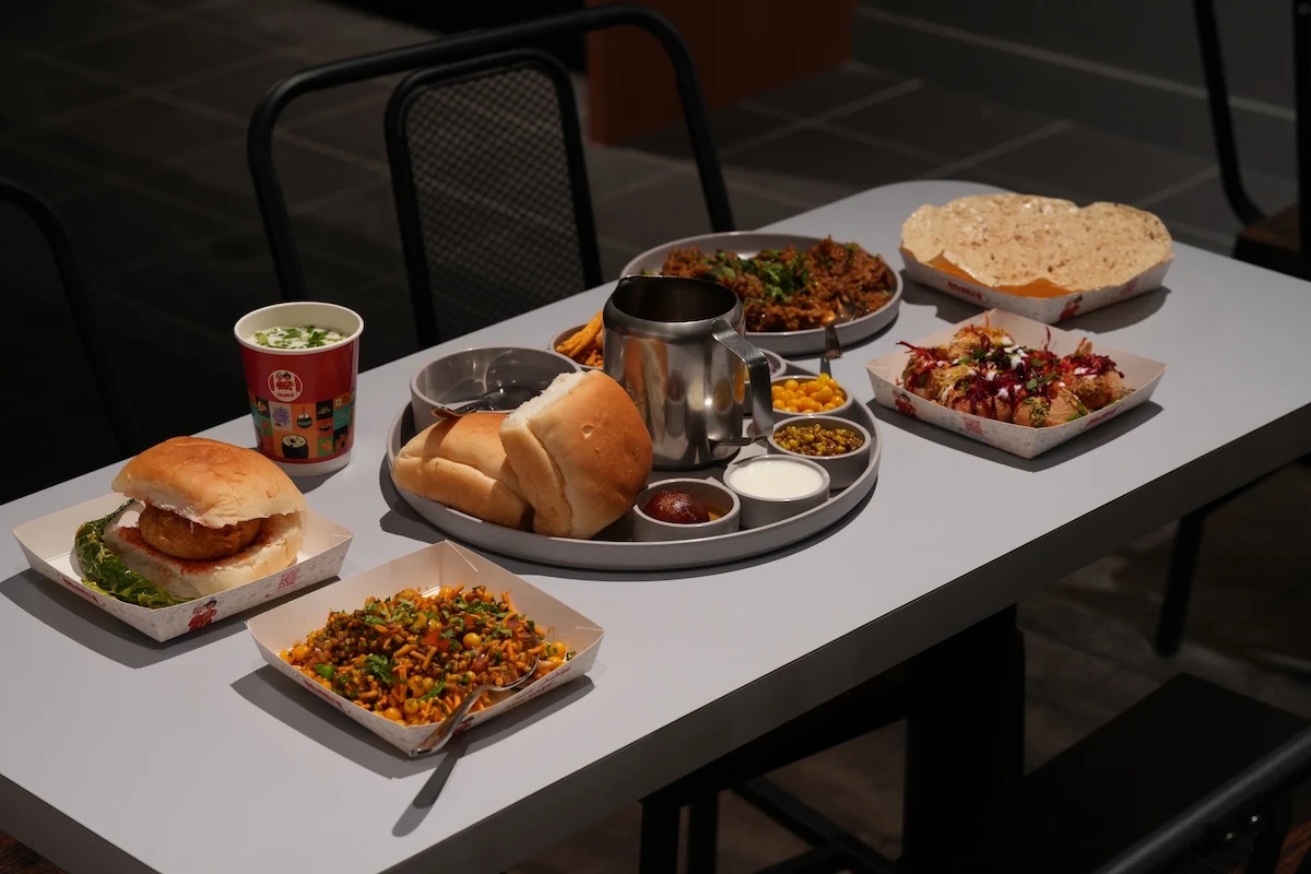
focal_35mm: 85
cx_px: 656
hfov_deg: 23.9
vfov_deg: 16.1
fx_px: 3095
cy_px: 437
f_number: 7.1
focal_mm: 85
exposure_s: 1/15
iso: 400
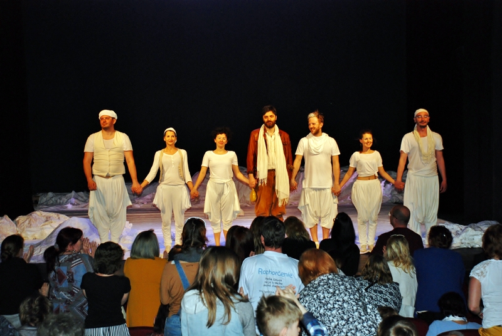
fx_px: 922
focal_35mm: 66
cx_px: 251
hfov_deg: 30.5
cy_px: 168
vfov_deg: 20.7
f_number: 4.8
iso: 320
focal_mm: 44
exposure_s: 1/60
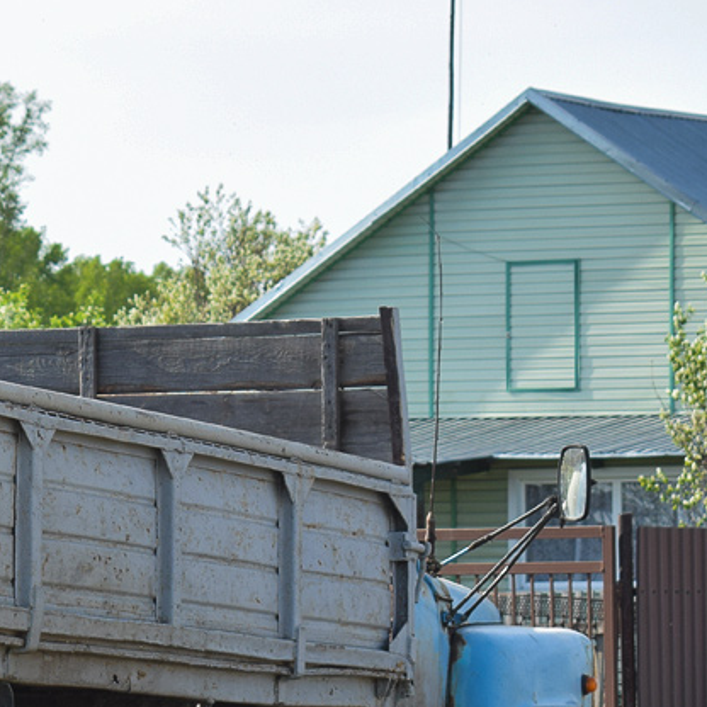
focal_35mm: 184
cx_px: -100
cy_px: 529
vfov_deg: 9.5
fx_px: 4252
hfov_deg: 9.4
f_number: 5.6
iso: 200
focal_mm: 50
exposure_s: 1/400
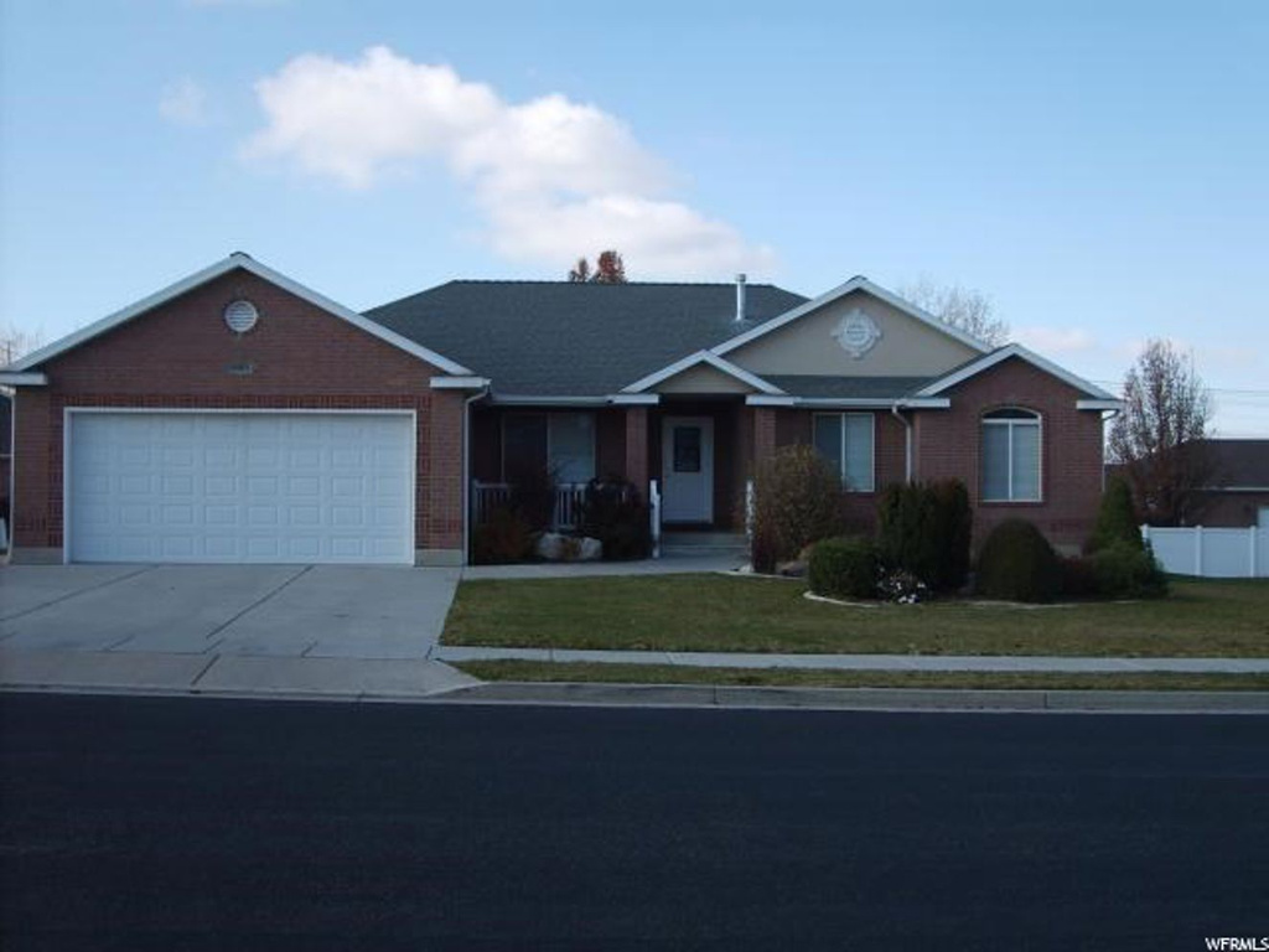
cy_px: 476
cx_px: 634
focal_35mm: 43
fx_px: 1576
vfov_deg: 33.6
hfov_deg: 43.9
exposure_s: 1/750
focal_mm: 7.2
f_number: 3
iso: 50
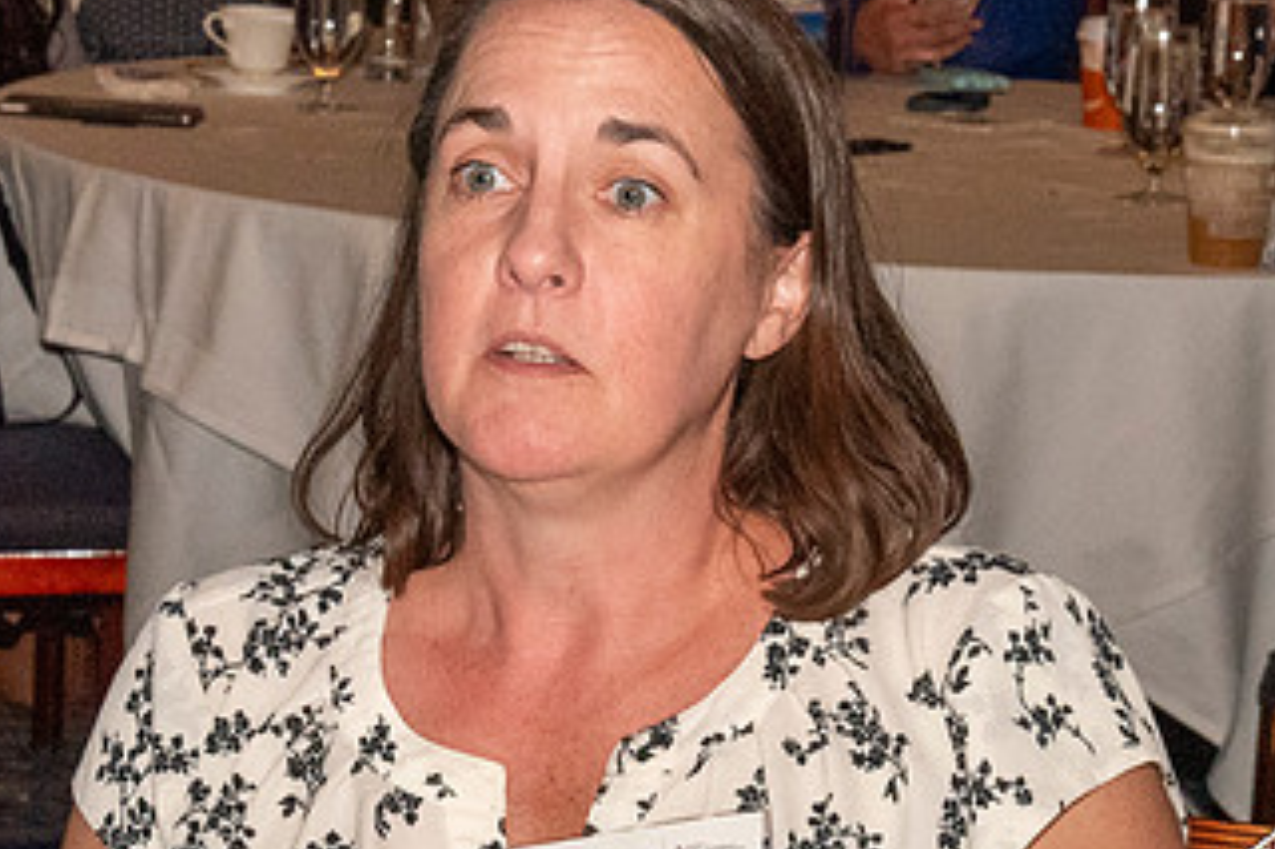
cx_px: 558
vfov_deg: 7.8
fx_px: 6230
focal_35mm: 176
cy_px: 484
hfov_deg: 11.7
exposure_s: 1/125
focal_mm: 65
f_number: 14
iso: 6400
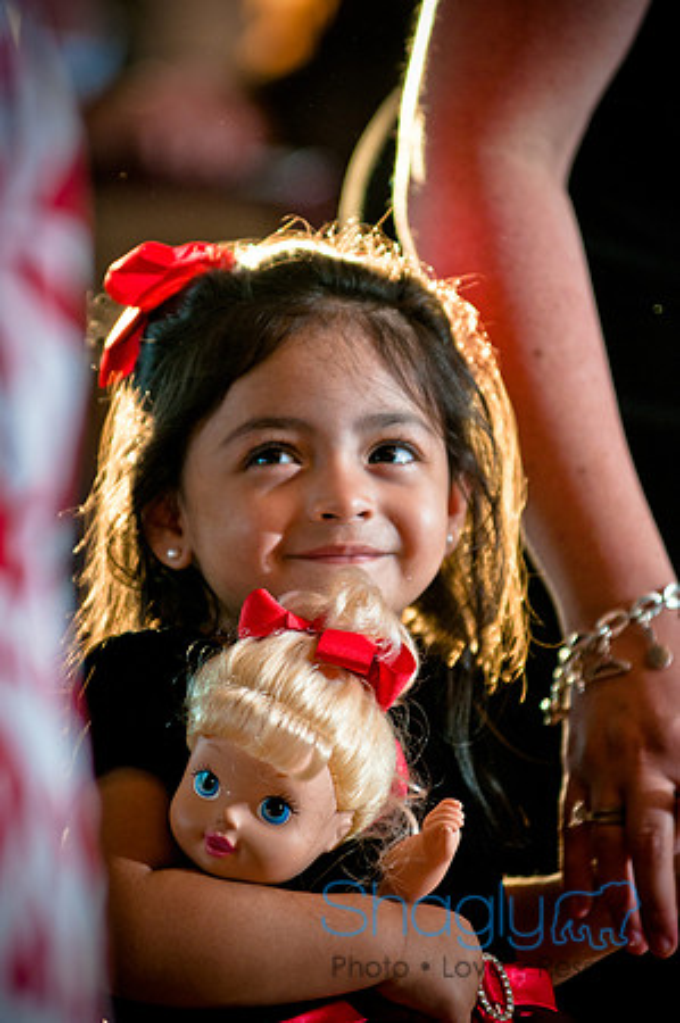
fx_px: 8519
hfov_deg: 4.6
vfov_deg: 6.9
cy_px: 512
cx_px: 340
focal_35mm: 300
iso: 400
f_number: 2.8
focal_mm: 200
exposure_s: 1/125
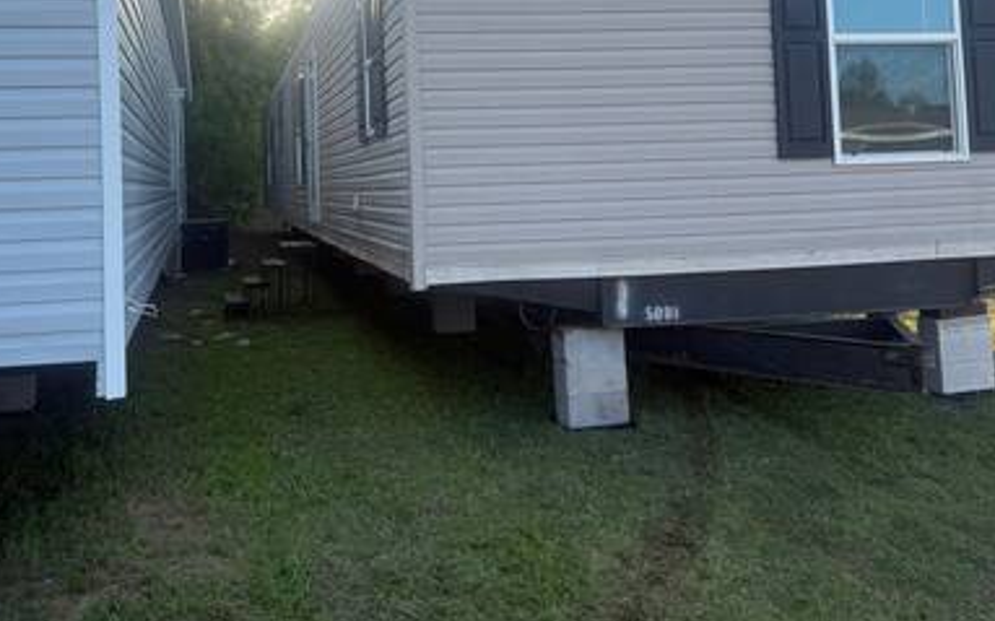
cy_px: 143
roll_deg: +2.1
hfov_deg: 56.1
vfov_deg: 36.2
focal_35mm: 34
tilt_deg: +3.4
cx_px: 374
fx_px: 922
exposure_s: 1/1271
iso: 100
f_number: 1.78
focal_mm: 6.76
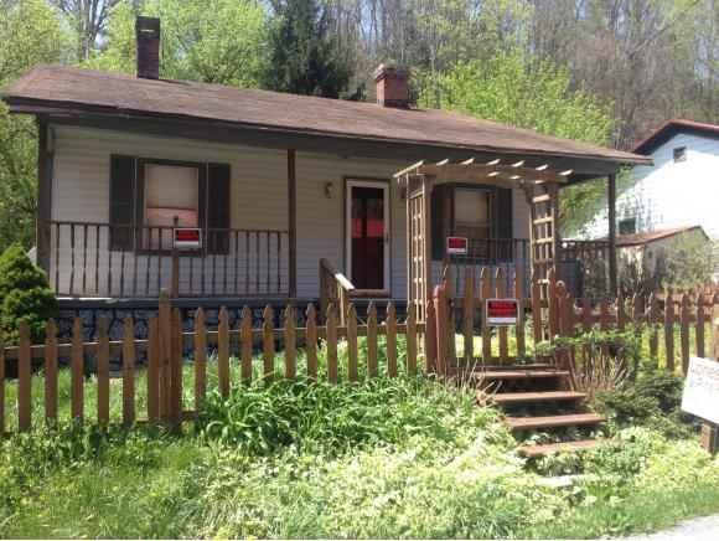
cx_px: 360
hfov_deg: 52.6
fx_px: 728
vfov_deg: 40.8
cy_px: 270
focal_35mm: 35
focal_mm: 4.28
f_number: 2.4
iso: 50
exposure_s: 1/488
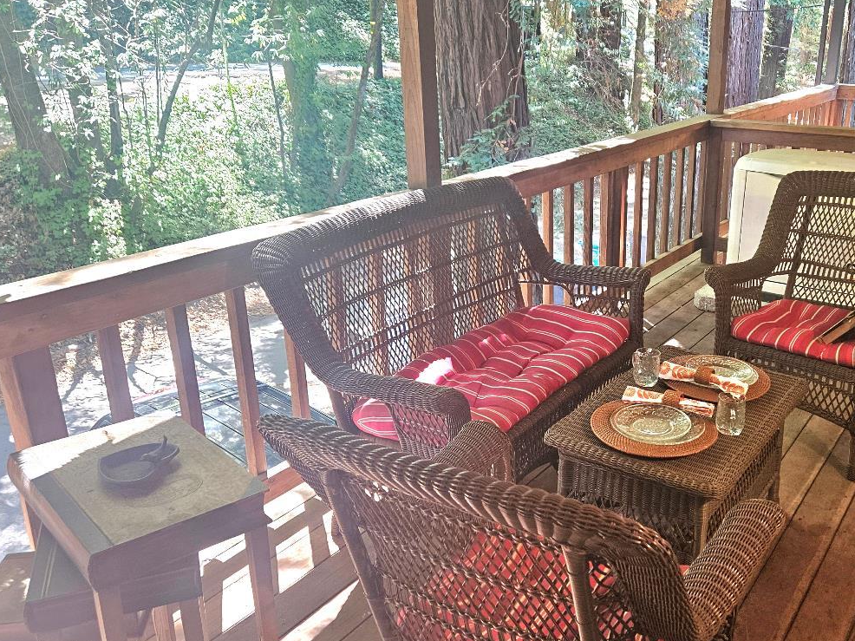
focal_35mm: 35
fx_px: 864
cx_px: 577
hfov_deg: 51.6
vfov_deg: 40.7
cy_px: 316
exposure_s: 1/120
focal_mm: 5.4
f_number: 1.8
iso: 400
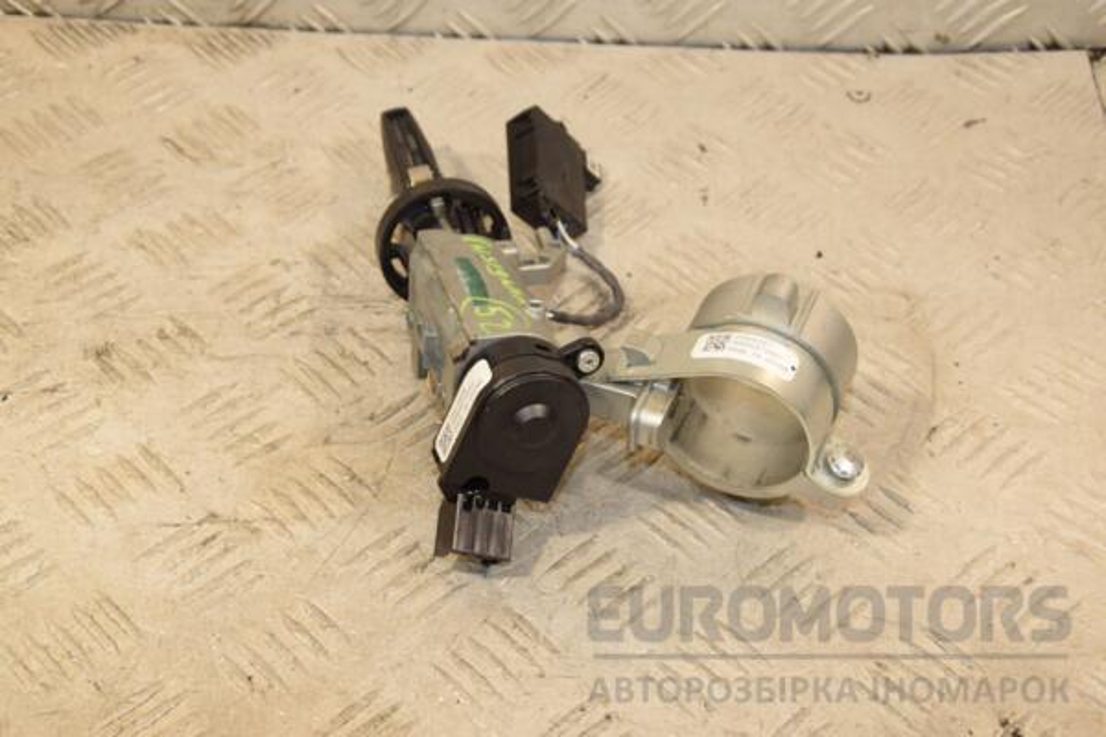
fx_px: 1751
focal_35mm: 57
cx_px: 553
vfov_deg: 23.8
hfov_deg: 35.1
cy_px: 368
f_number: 7.1
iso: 800
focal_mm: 38
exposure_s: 1/200
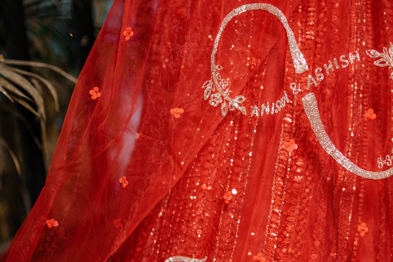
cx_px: 305
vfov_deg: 16.2
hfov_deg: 23.9
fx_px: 917
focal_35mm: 84
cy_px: 176
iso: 320
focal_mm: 50
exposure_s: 1/200
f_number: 1.4
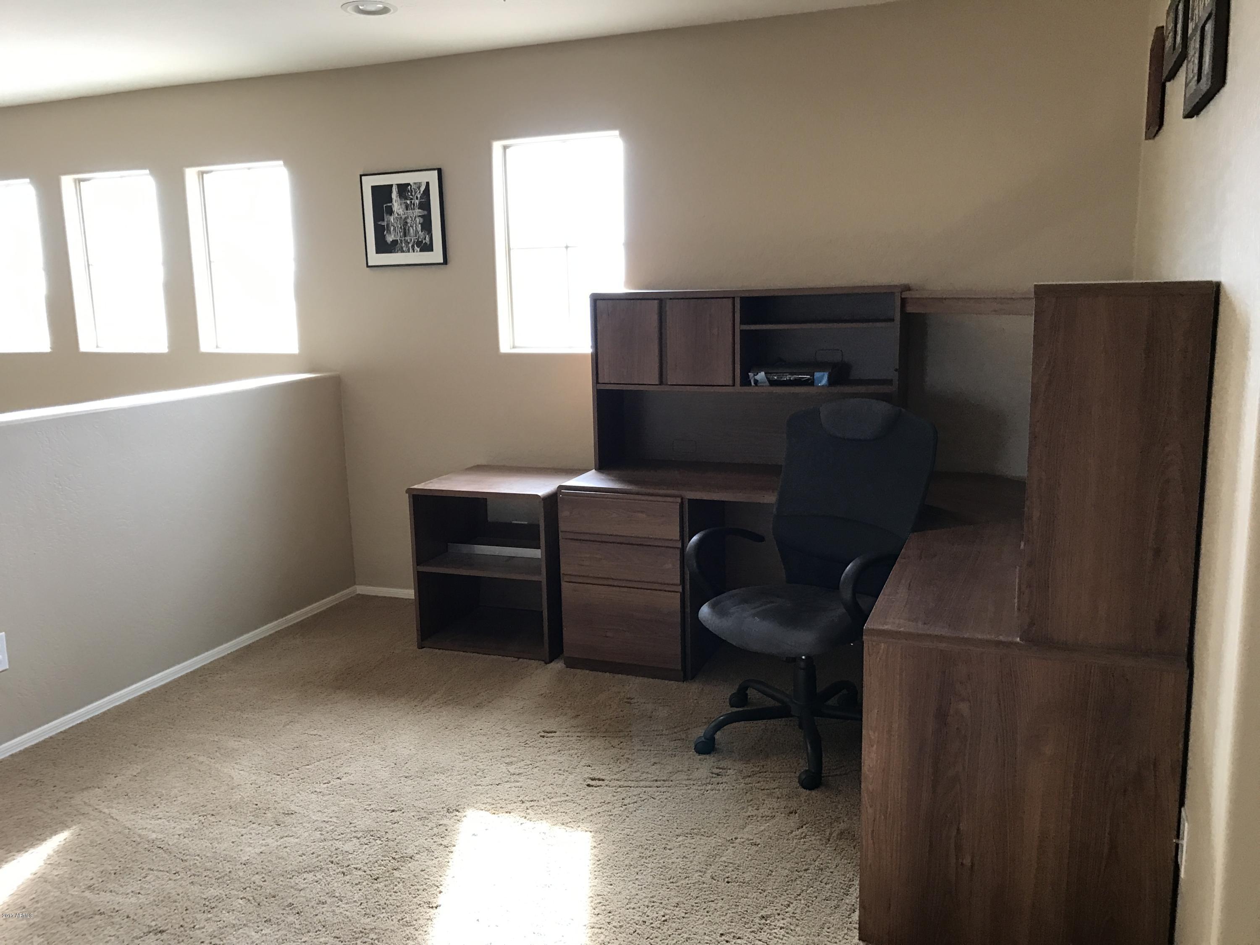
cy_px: 472
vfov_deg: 49.7
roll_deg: +2.7
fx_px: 1019
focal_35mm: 28
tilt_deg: -9.9
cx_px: 630
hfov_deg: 63.4
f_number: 1.8
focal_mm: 3.99
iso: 25
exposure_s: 1/30
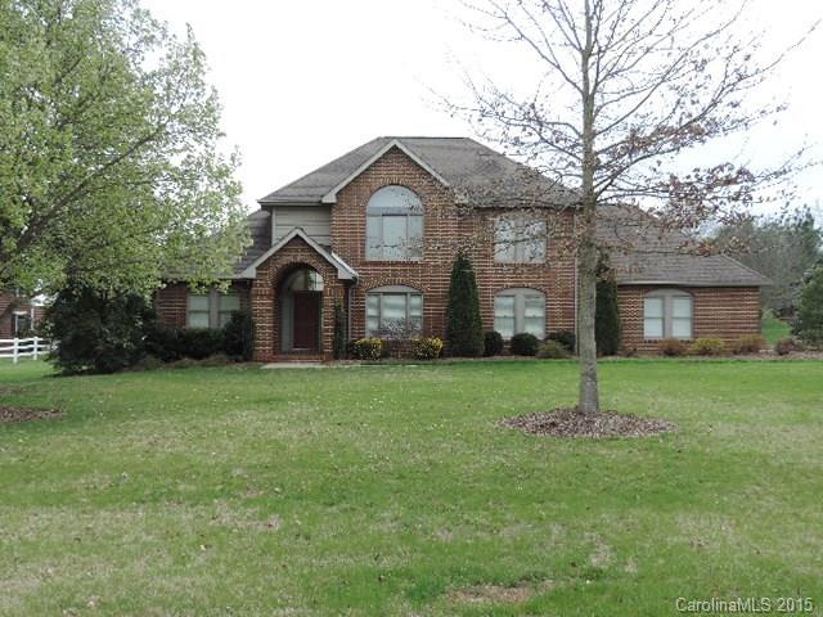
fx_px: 832
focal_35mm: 35
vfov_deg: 40.7
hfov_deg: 52.6
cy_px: 308
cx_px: 412
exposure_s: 1/400
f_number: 3.3
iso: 80
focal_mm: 6.2
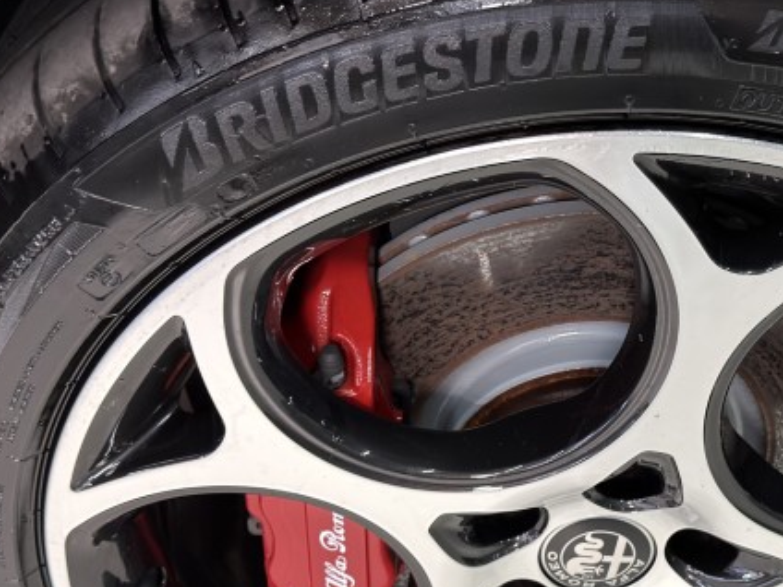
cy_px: 375
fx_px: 1312
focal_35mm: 58
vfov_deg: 25.1
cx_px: 596
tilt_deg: -44.7
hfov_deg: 32.5
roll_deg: -4.3
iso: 400
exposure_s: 1/33
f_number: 1.78
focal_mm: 6.76
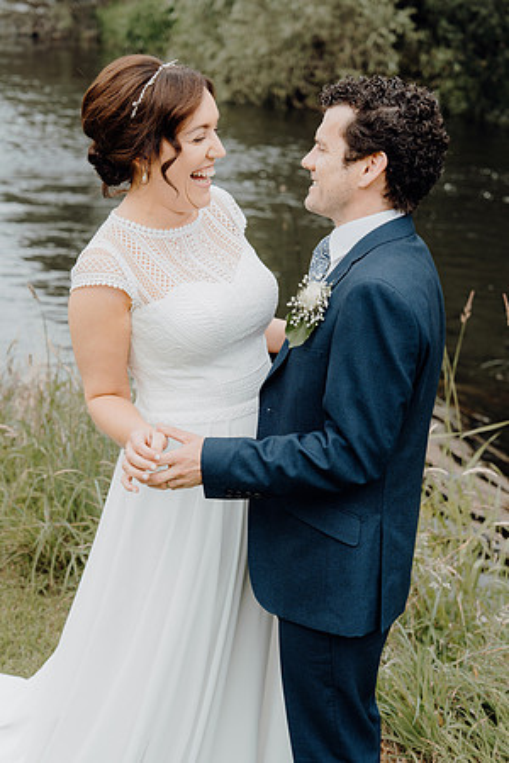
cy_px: 382
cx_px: 254
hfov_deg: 21.6
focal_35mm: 63
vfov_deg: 31.9
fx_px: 1336
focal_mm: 63
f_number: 5
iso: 125
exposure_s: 1/200
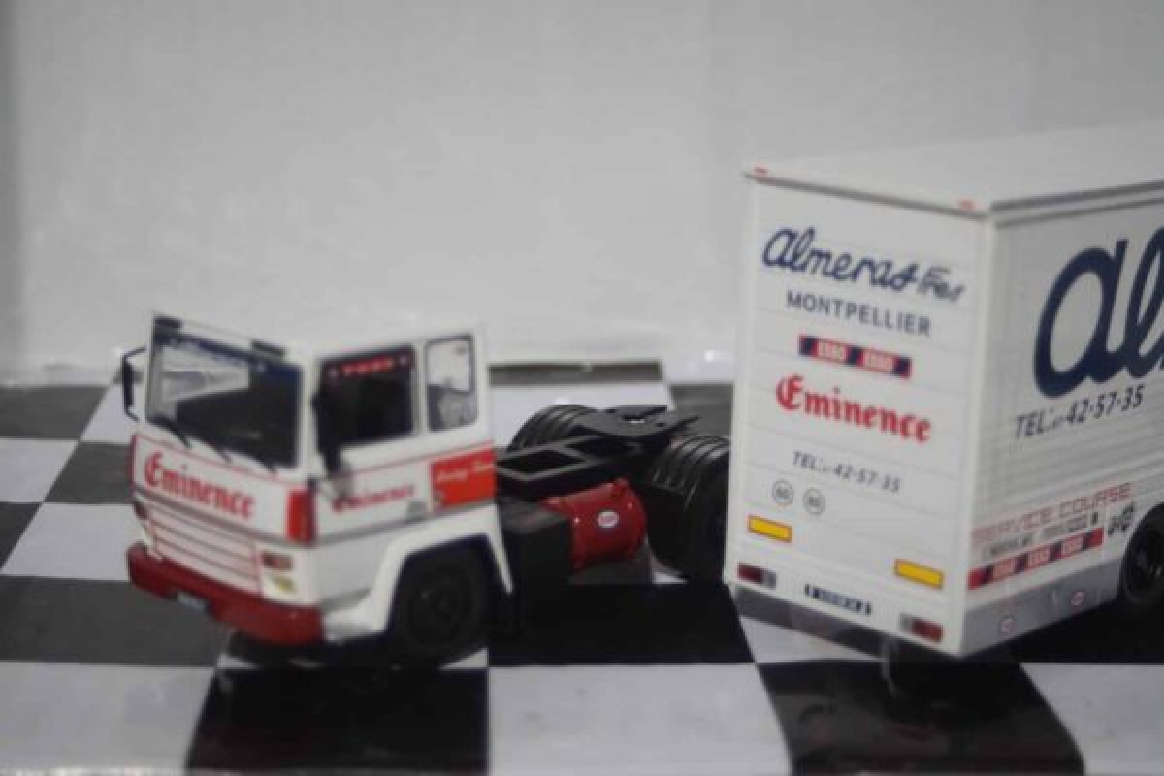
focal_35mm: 75
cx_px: 582
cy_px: 388
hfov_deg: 27.0
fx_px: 2425
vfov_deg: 18.2
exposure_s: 1/160
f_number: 4.5
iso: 1000
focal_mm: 50
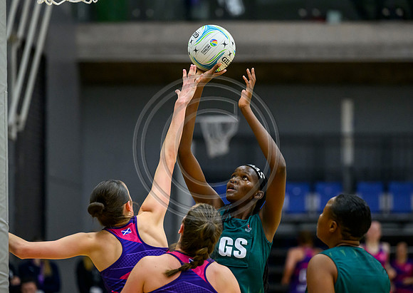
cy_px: 139
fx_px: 2679
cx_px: 226
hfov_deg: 8.8
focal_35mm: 229
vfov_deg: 6.3
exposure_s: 1/1000
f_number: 3.5
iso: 5000
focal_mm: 200
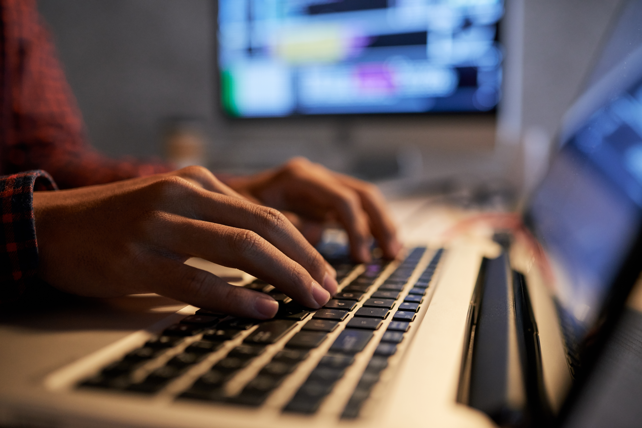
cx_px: 321
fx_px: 624
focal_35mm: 35
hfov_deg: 54.4
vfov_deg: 37.9
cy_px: 214
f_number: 2
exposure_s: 1/125
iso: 1000
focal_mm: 35
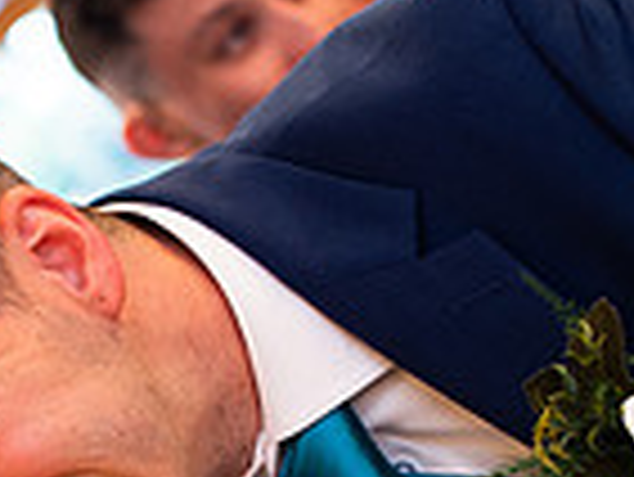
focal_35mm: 162
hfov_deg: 12.0
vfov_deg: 8.9
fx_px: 2970
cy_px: 809
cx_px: -78
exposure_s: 1/100
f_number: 2.5
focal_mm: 35
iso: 640
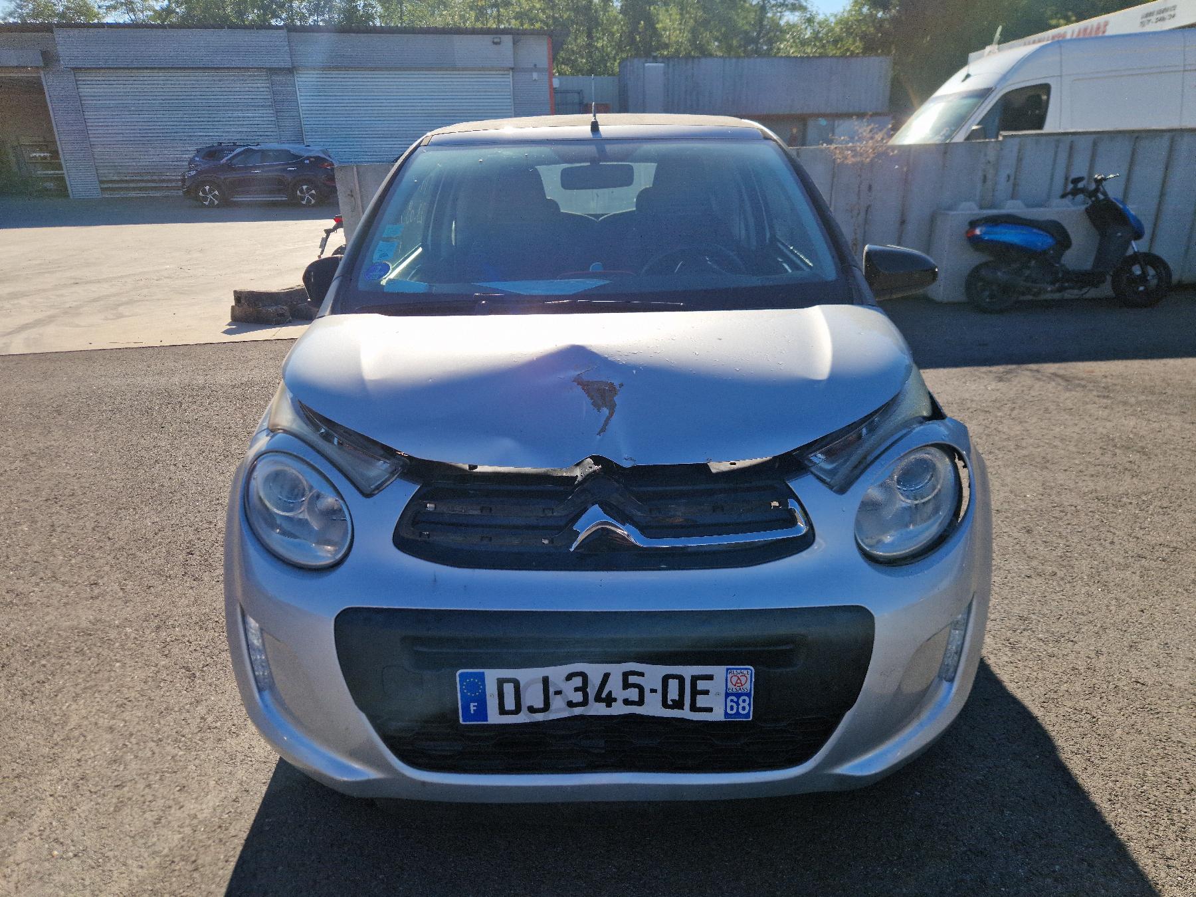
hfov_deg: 73.9
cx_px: 598
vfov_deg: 58.9
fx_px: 795
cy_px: 448
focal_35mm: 23
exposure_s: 1/1429
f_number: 1.8
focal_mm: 5.4
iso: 50
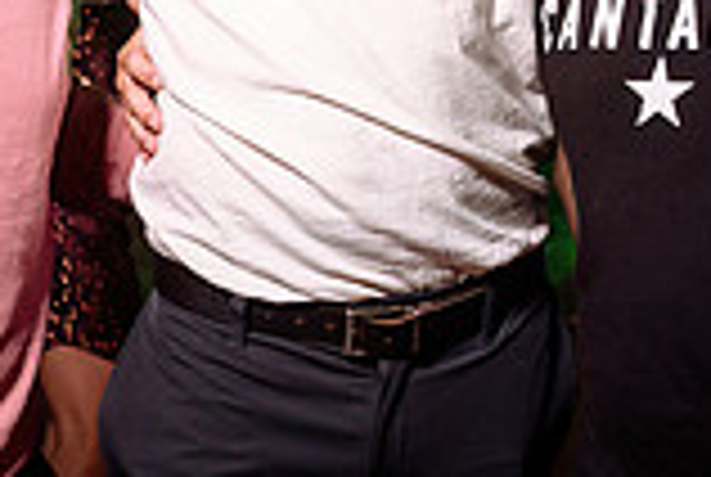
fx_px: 2196
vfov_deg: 12.2
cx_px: 388
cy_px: -37
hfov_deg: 18.4
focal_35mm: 111
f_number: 2.8
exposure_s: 1/100
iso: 800
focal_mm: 27
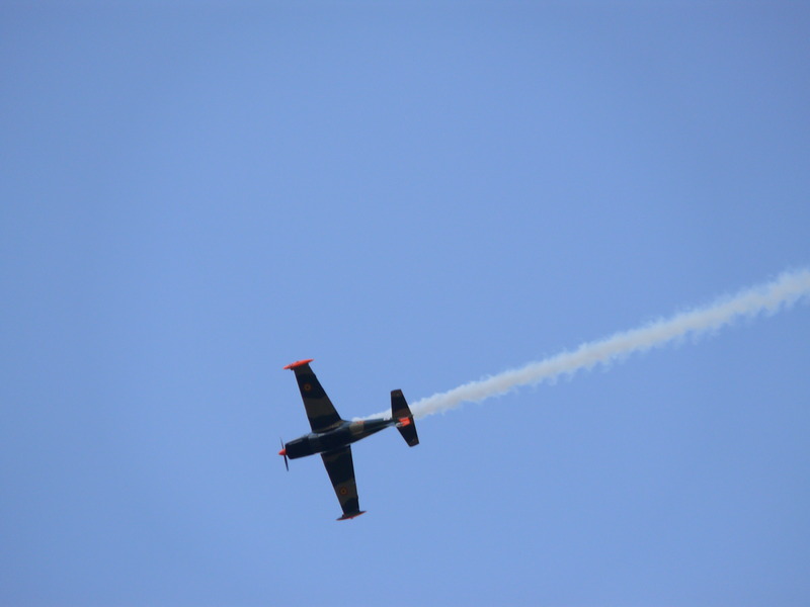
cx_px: 405
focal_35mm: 380
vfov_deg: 3.9
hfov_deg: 5.2
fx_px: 8892
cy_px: 304
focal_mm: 80.3
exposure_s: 1/1000
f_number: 4
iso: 100
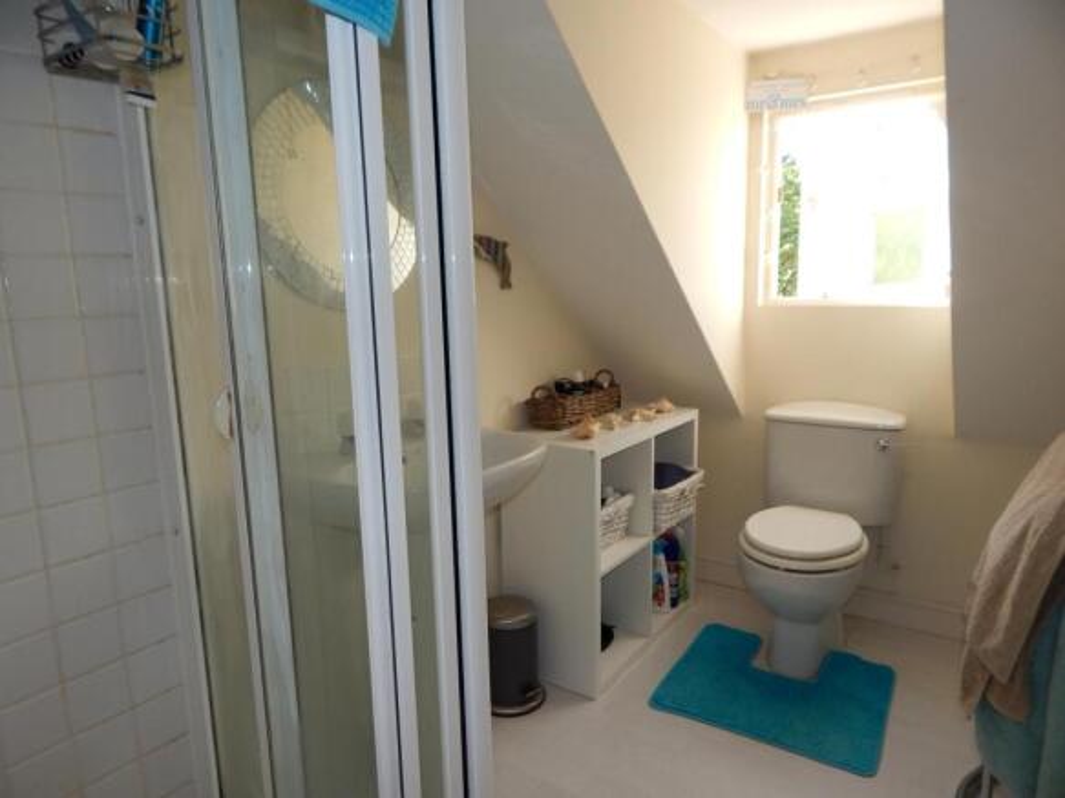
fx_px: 677
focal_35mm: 22
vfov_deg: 61.1
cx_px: 532
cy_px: 399
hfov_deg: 76.4
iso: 125
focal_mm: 4
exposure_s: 1/100
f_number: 3
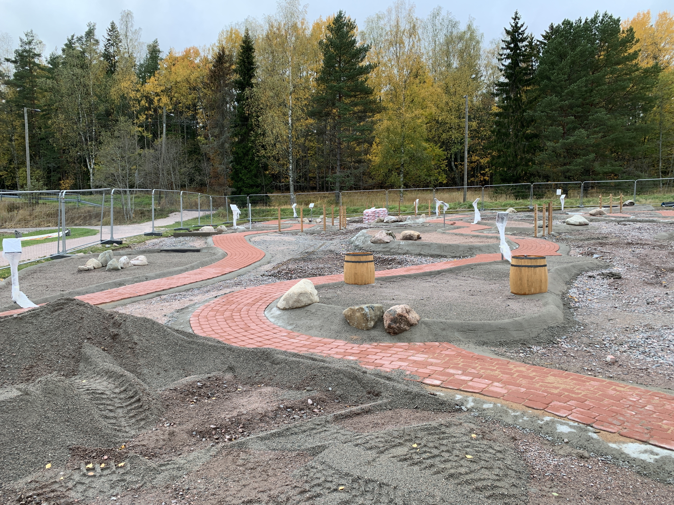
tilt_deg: -2.8
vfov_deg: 53.1
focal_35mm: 26
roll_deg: +1.3
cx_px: 337
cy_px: 252
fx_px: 506
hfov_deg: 67.3
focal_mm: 4.25
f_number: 1.8
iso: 25
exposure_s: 1/193
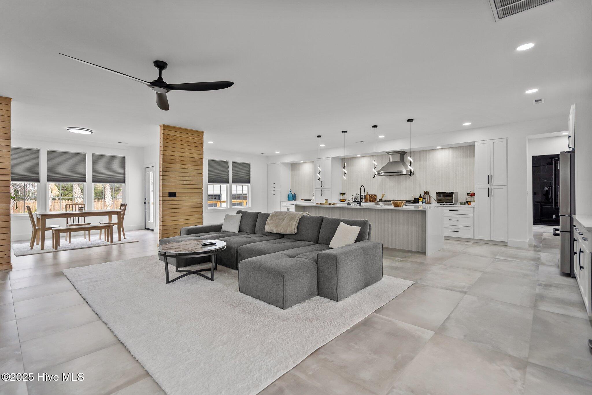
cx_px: 296
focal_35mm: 16
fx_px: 263
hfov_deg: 96.7
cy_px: 198
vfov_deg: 73.7
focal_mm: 16
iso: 320
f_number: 4
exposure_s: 1/8
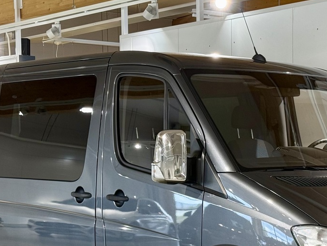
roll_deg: +0.7
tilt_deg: -1.5
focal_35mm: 101
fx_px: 954
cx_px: 217
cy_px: 195
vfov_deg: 14.6
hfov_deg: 19.4
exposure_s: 1/50
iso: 80
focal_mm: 6.76
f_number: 1.78
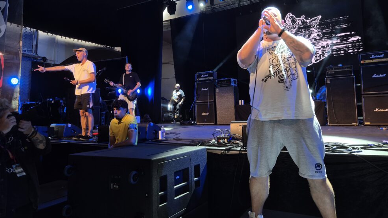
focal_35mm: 26
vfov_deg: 44.1
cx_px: 195
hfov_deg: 71.9
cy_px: 87
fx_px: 267
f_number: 1.8
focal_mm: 5.4
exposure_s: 1/53
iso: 64
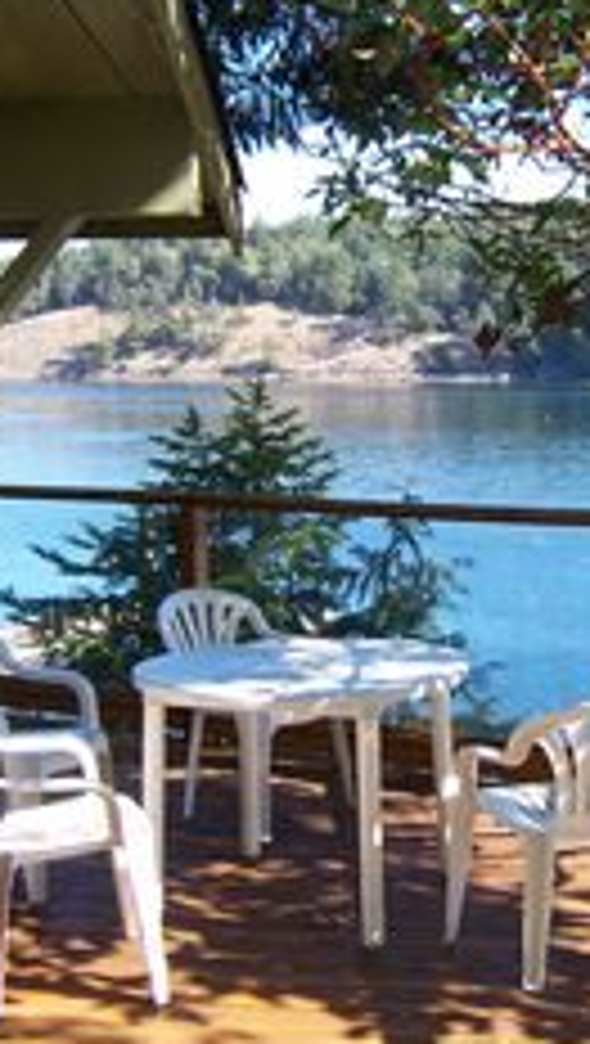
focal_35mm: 57
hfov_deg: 21.0
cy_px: 495
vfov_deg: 36.6
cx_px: 437
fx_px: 1581
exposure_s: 1/250
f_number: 3.4
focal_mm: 5.5
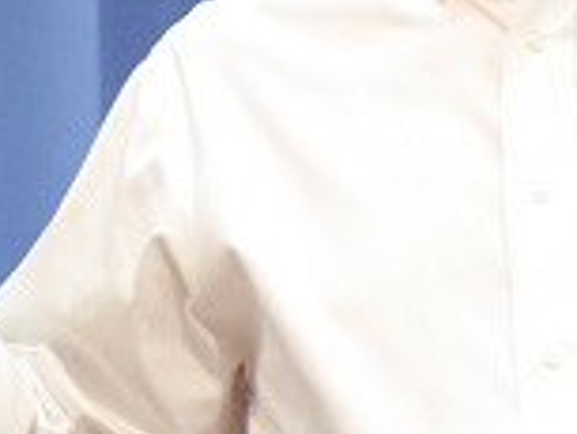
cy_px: 172
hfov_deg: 5.1
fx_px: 6472
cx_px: 253
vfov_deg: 3.8
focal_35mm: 388
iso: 640
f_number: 2.8
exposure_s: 1/80
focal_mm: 35
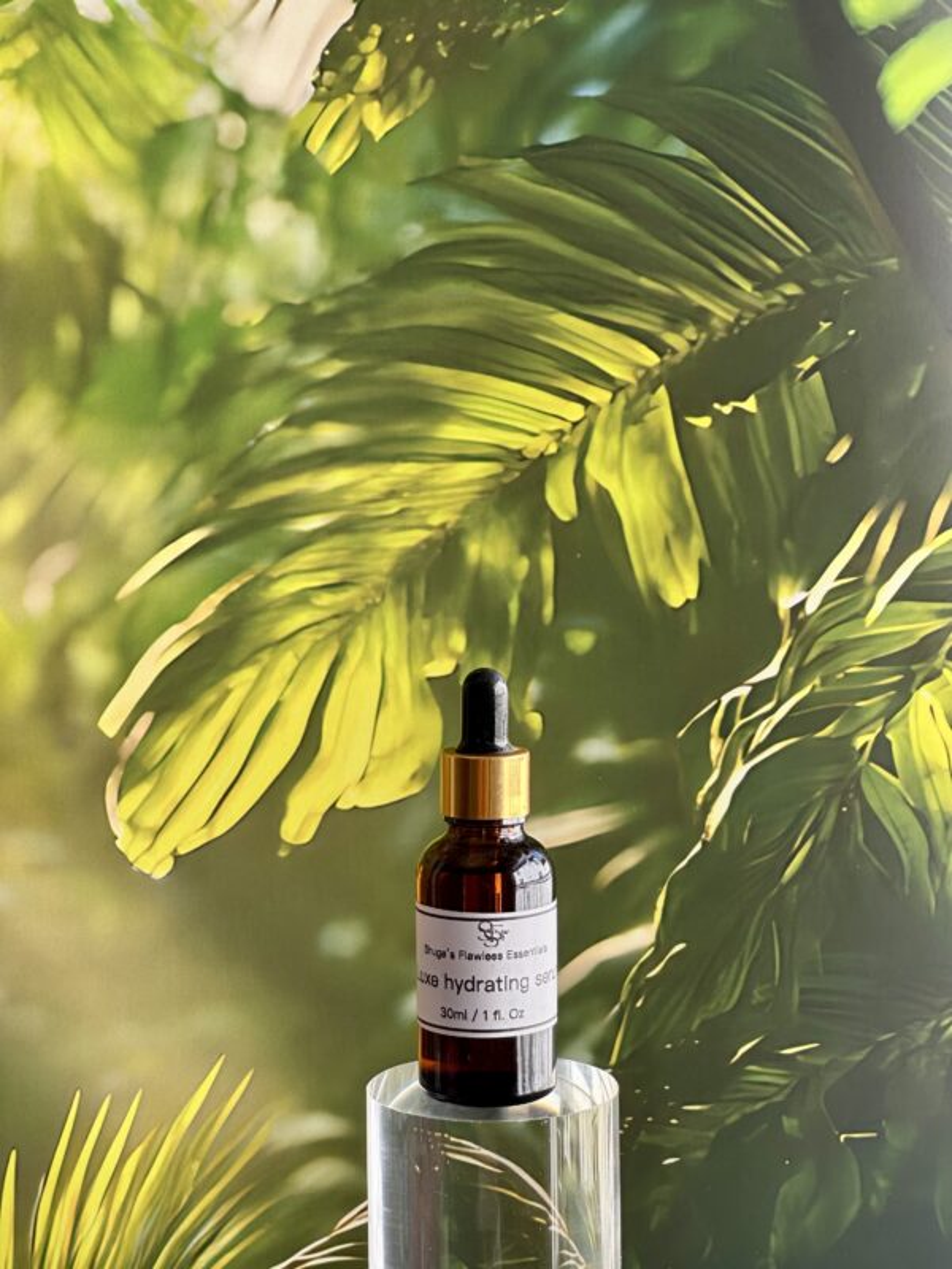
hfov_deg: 19.1
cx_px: 476
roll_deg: +0.7
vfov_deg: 25.3
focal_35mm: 77
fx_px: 2824
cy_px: 634
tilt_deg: -8.4
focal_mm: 9
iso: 40
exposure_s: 1/99
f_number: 2.8
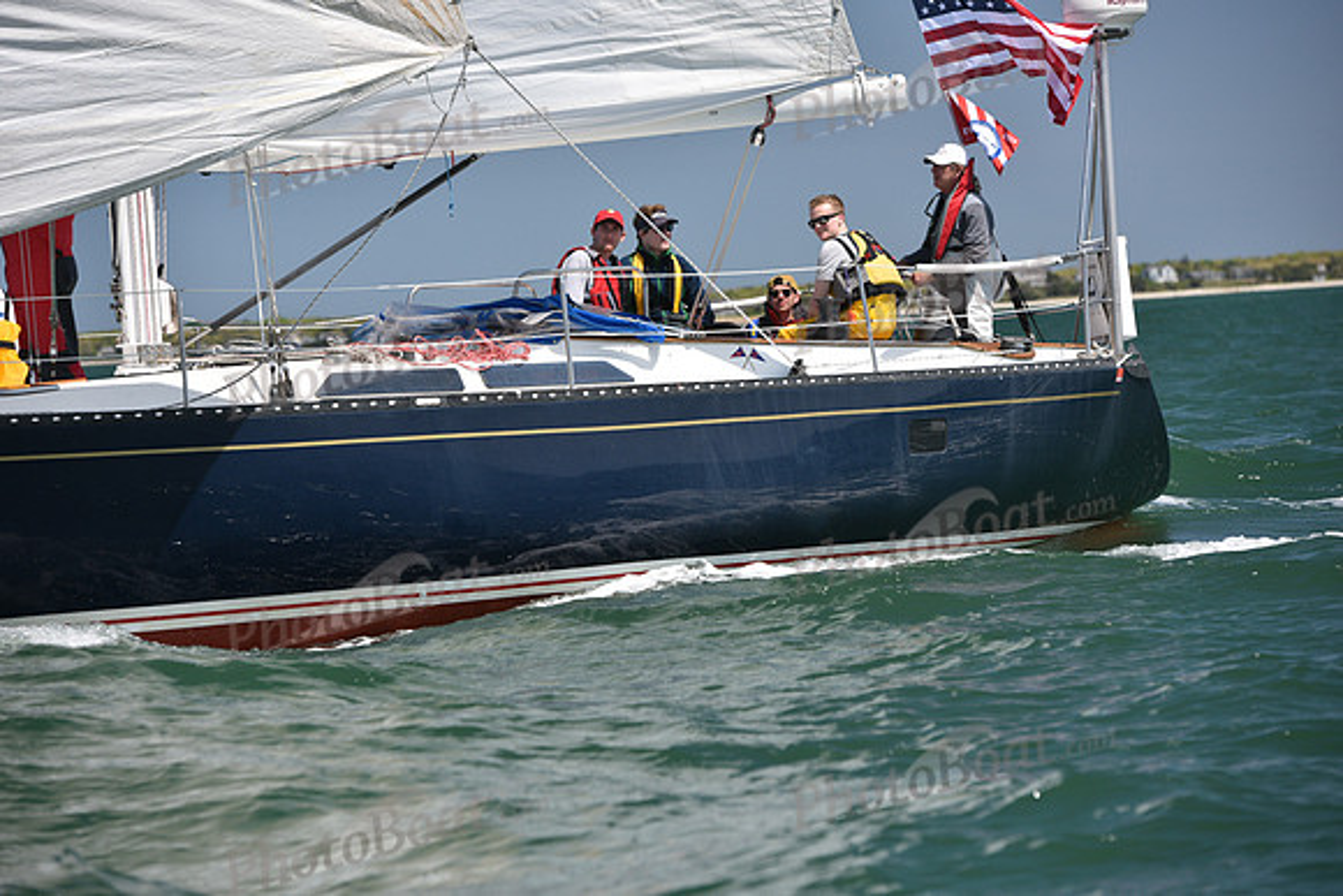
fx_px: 6157
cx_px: 672
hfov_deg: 12.4
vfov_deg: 8.3
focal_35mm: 165
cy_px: 448
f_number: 5
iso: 320
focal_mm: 165
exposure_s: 1/800
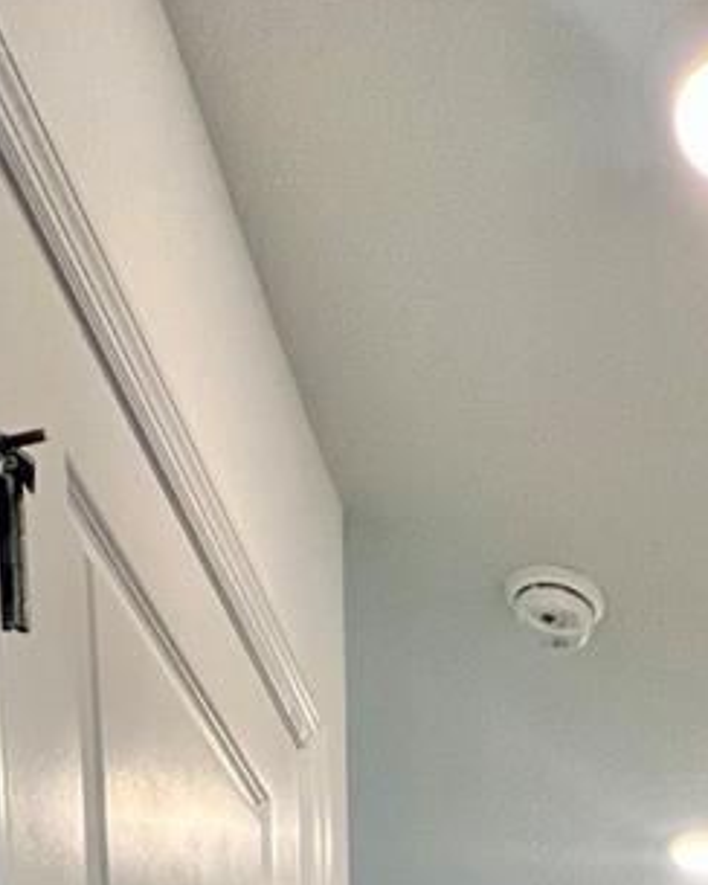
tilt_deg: -8.2
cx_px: 812
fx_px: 1310
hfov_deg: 27.3
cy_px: 1677
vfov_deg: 20.8
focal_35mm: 50
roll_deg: -1.6
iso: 100
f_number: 1.8
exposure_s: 1/120
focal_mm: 1.57
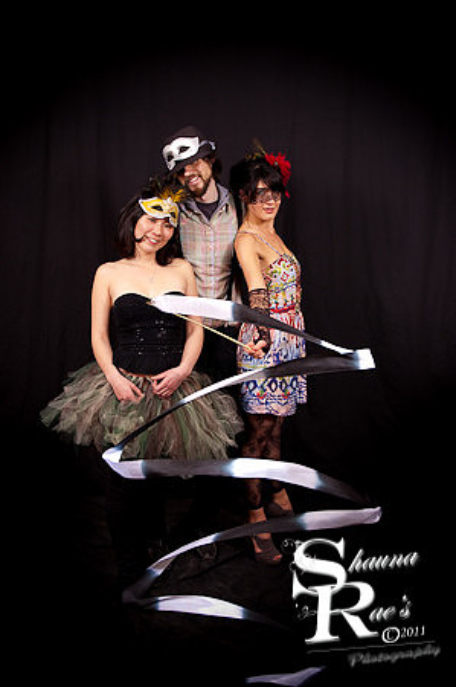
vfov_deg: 48.0
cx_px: 228
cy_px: 344
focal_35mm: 40
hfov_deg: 32.9
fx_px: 771
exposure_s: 1/400
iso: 200
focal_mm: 27
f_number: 3.8
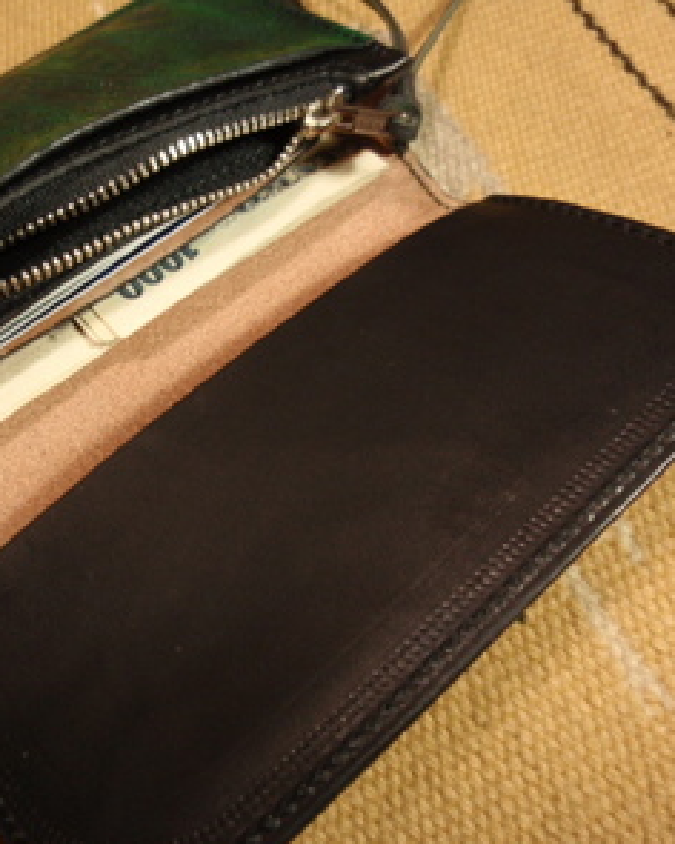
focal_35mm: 37
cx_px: 154
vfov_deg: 49.1
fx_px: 924
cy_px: 423
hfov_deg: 38.9
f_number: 3.2
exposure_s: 1/10
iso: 200
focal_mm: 5
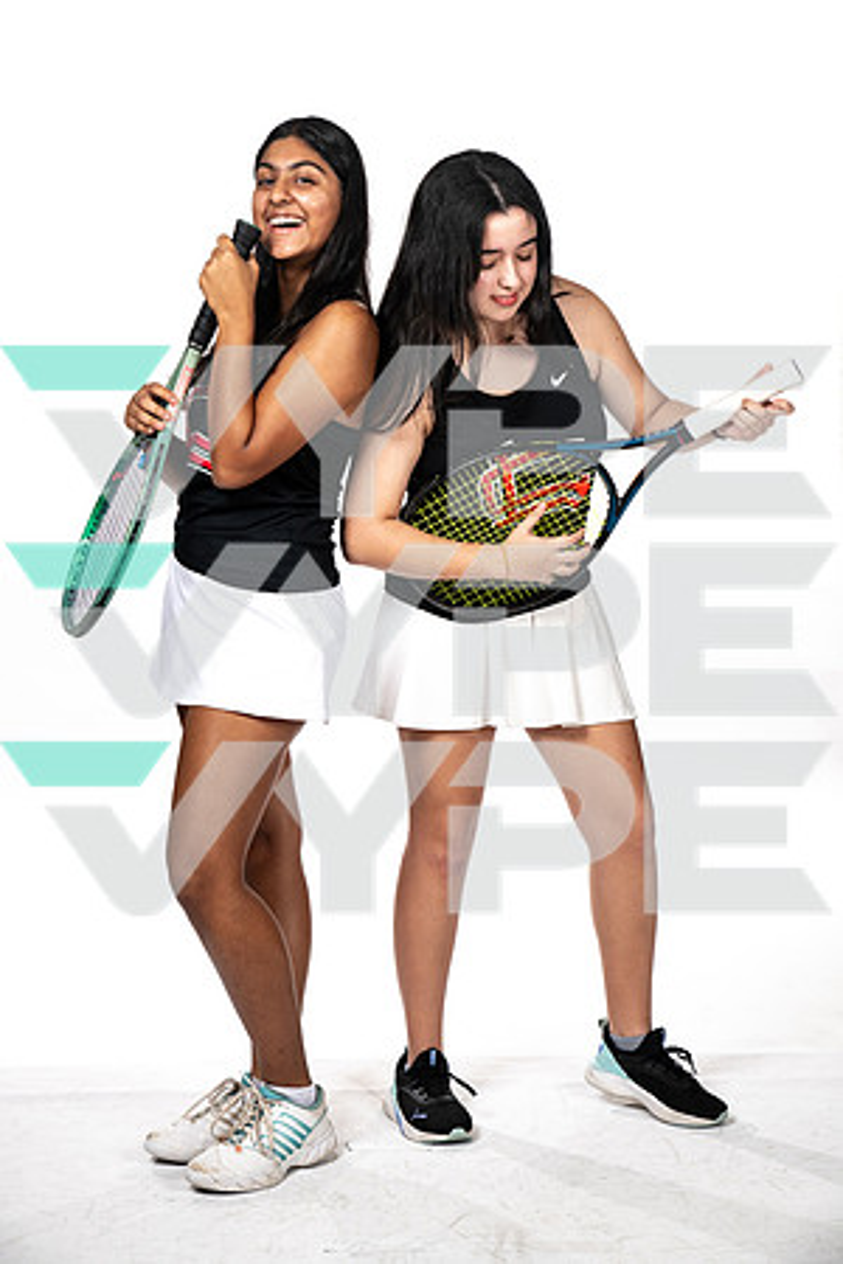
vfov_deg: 32.4
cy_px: 632
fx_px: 2178
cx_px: 422
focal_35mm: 62
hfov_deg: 21.9
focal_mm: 62
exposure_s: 1/320
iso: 400
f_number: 7.1
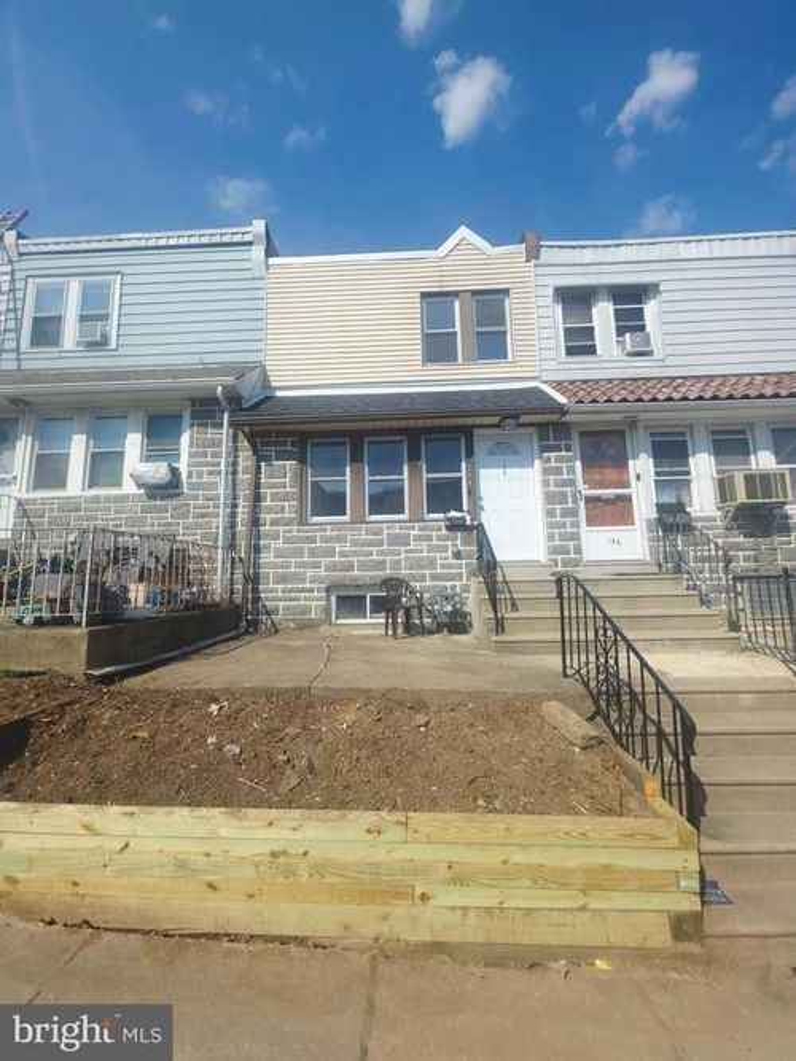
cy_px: 530
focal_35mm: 13
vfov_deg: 106.2
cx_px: 398
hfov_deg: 89.9
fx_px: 399
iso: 20
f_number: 1.9
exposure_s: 1/1000
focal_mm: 2.2
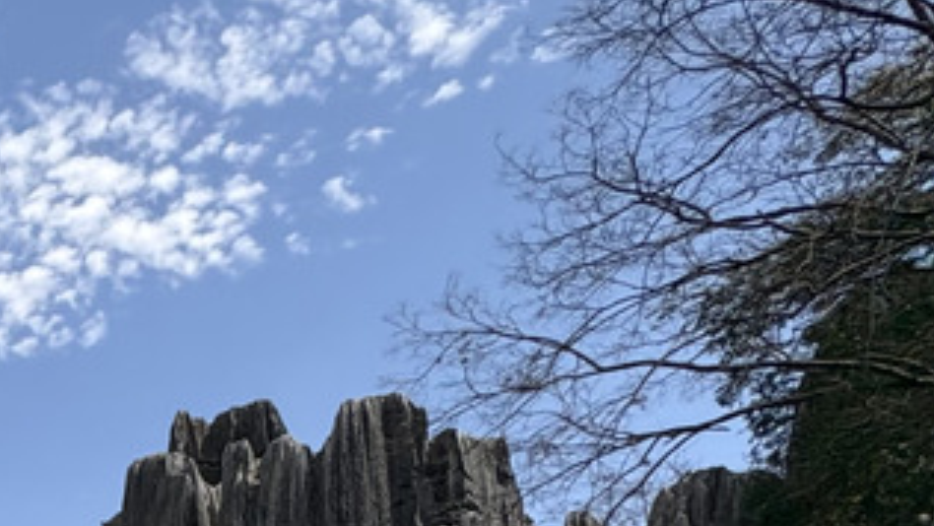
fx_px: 1437
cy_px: 943
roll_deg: -0.4
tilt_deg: +2.4
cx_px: -630
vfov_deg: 17.1
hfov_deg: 23.8
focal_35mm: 58
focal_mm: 2.22
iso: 50
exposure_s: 1/1299
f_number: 2.2
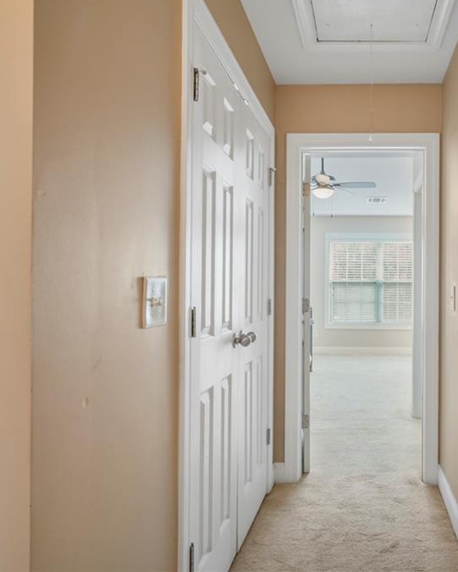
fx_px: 457
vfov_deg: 64.1
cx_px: 359
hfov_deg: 50.3
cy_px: 284
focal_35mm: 27
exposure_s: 1/2.5
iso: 320
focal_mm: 19
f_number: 8
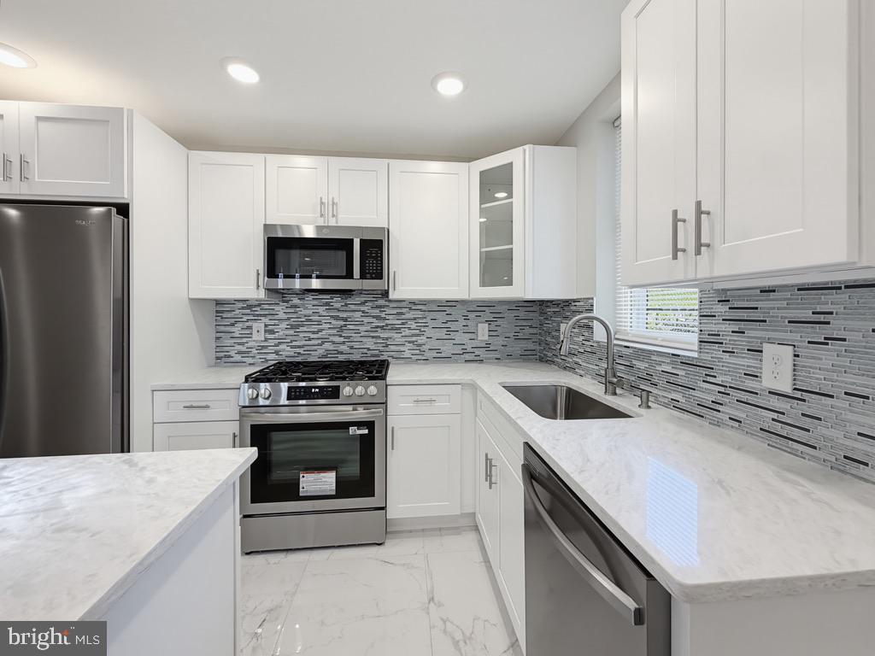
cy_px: 328
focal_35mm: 14
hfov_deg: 102.1
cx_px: 438
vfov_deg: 85.7
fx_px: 354
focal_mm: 2.2
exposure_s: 1/120
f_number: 2.2
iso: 125
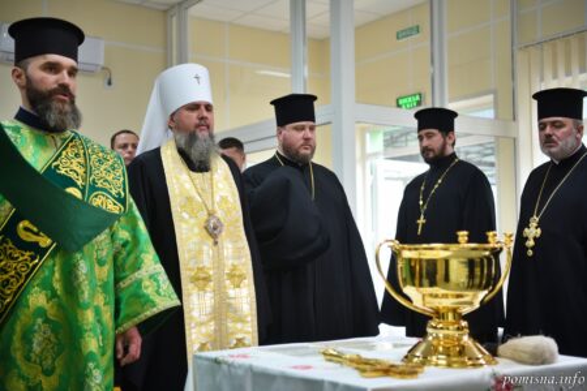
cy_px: 196
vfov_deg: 27.0
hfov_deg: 39.6
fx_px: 815
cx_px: 294
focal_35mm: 50
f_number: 2.8
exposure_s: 1/100
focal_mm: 50
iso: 640
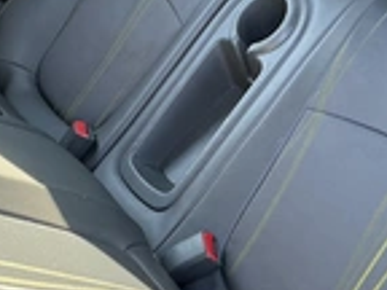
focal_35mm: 78
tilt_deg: -38.5
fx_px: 872
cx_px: 175
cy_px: 110
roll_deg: +42.4
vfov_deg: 18.9
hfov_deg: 25.0
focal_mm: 3
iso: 64
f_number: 1.8
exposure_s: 1/103
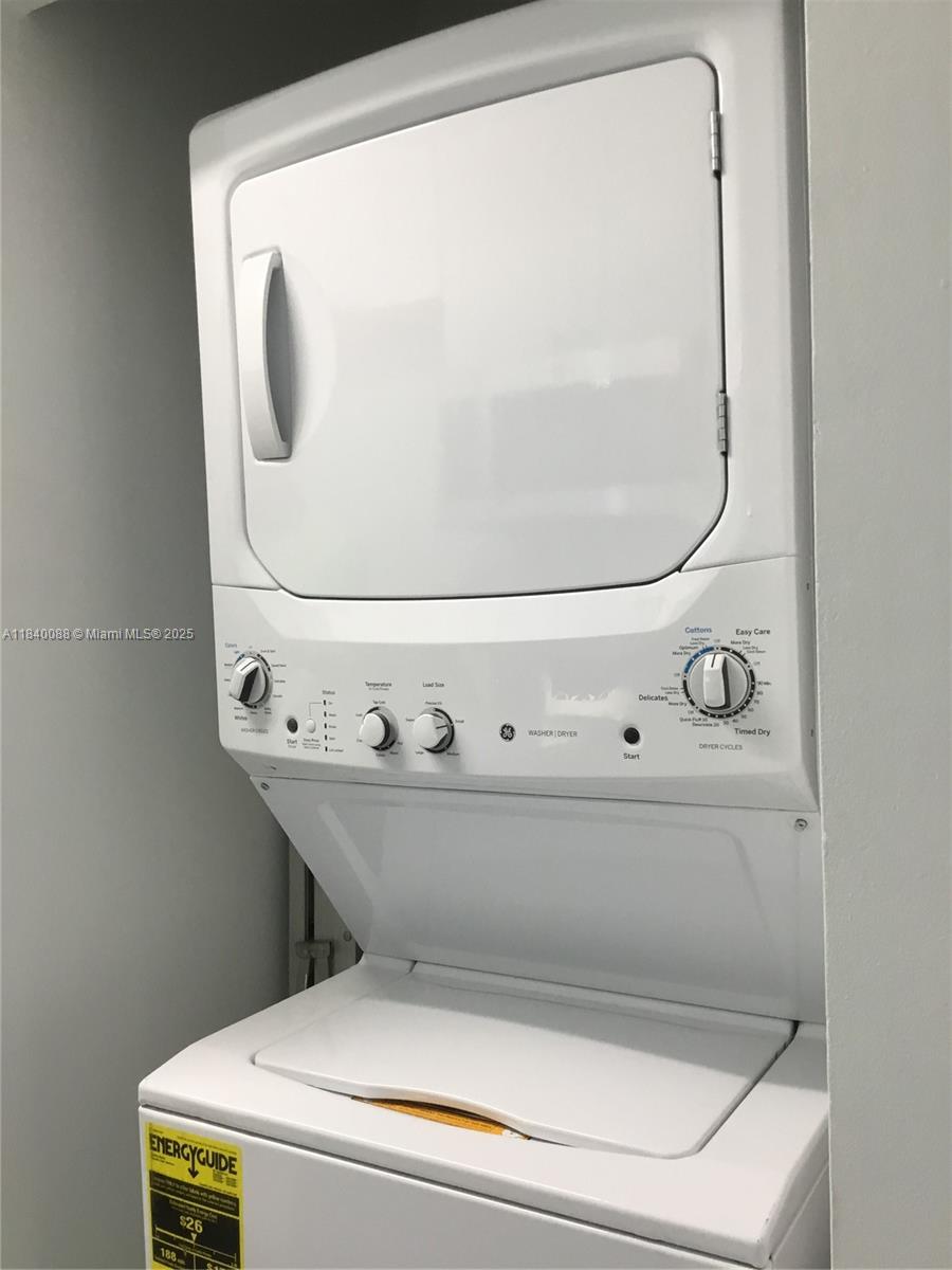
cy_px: 635
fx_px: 1137
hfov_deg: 45.4
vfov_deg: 58.4
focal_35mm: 31
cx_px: 476
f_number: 2.4
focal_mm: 3.3
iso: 64
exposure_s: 1/30
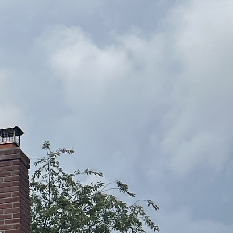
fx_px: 1097
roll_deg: -3.3
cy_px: 258
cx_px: -413
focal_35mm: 144
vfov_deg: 11.9
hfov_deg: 9.9
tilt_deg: +12.6
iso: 50
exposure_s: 1/8696
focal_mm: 5.7
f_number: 1.5
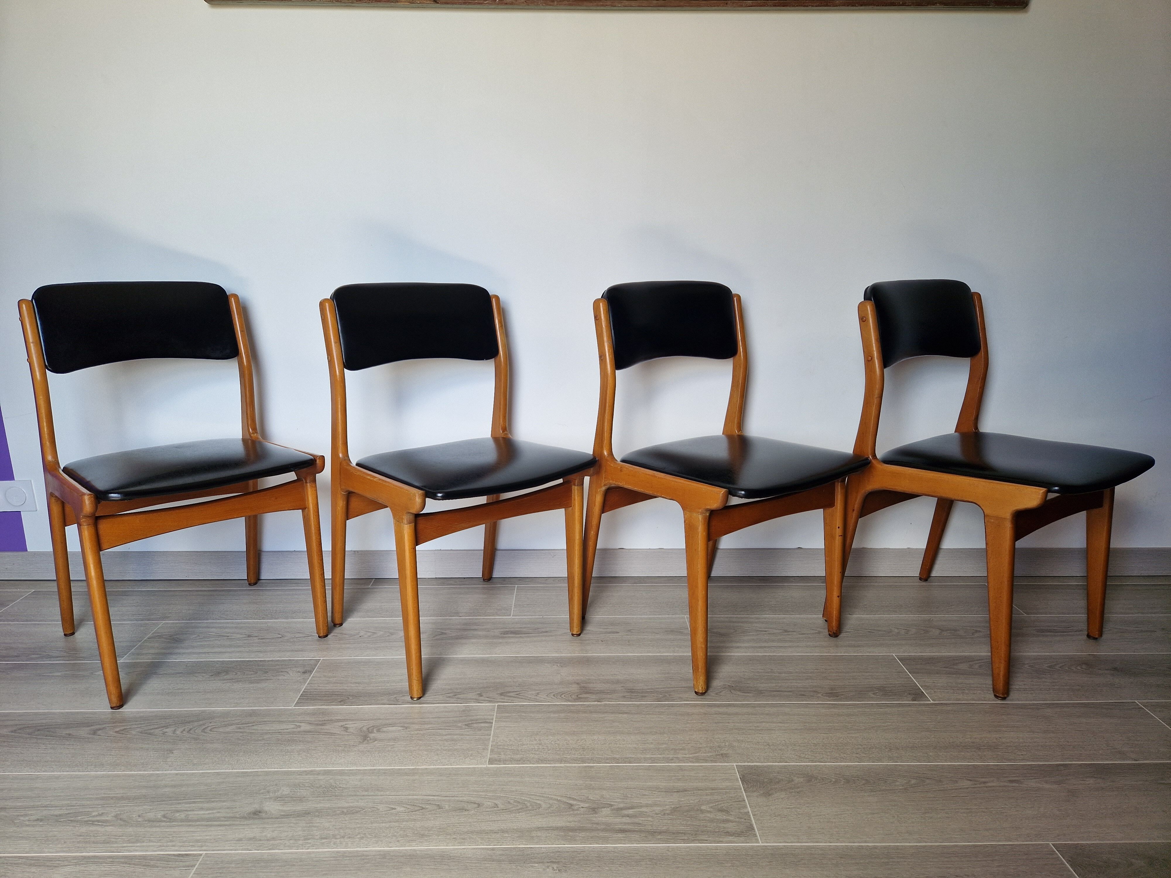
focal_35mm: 23
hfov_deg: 73.9
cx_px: 586
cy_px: 439
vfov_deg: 58.9
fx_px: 778
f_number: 1.8
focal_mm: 5.4
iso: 50
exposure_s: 1/180
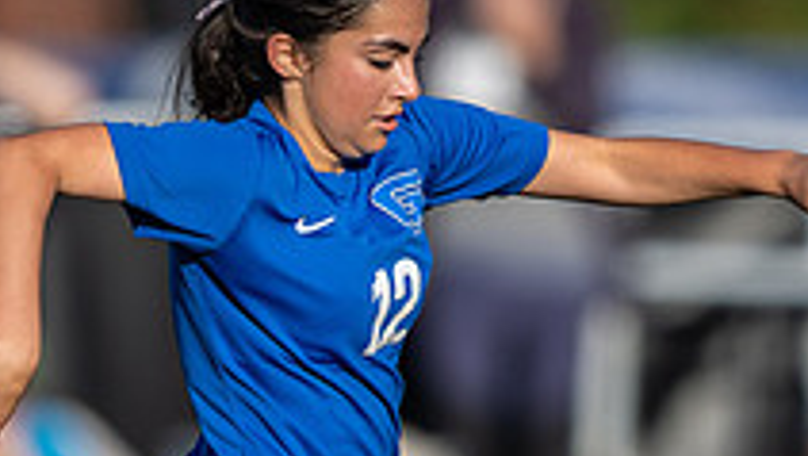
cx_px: 383
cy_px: 350
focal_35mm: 1873
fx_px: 40154
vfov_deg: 0.7
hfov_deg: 1.2
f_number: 2.8
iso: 110
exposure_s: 1/2000
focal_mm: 400
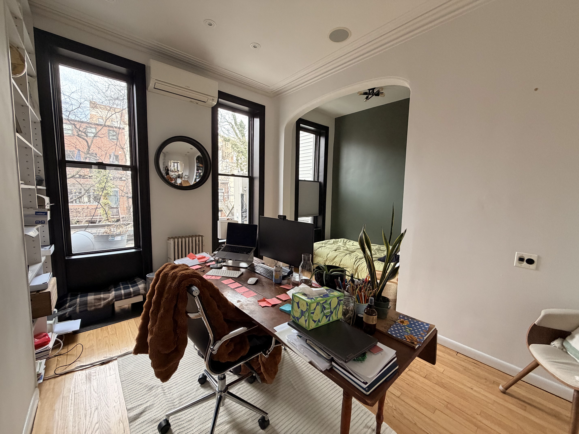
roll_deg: -1.6
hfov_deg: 102.1
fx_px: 234
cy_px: 217
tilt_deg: -5.2
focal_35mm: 14
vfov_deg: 85.7
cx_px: 290
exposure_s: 1/66
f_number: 2.2
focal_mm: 2.22
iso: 320
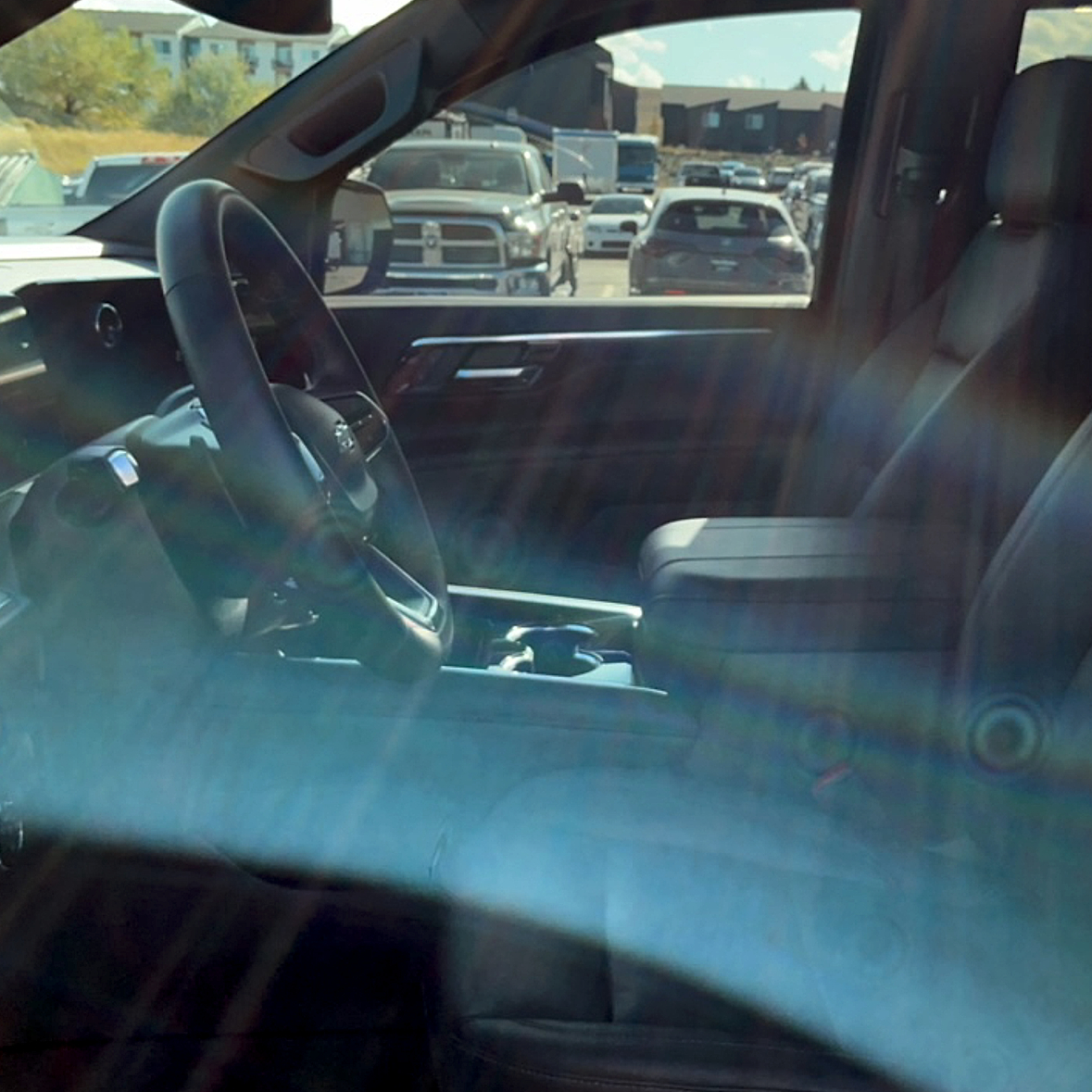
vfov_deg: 46.0
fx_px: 1285
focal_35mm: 36
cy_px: 544
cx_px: 694
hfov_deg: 45.6
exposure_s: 1/233
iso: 32
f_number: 1.8
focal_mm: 3
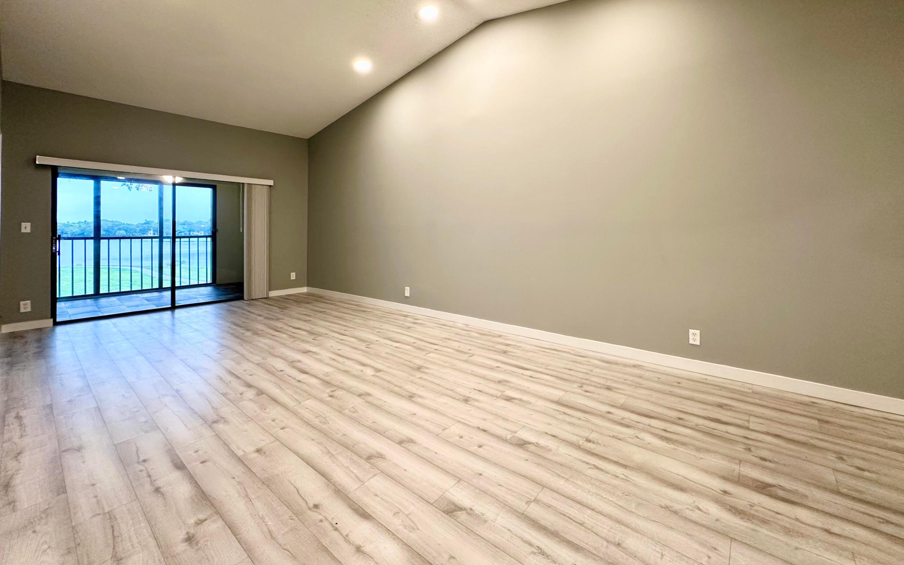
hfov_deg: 101.5
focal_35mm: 15
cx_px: 455
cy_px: 227
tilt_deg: +0.4
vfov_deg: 74.0
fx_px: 370
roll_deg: -0.5
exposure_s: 1/60
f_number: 2.2
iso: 160
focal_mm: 2.22
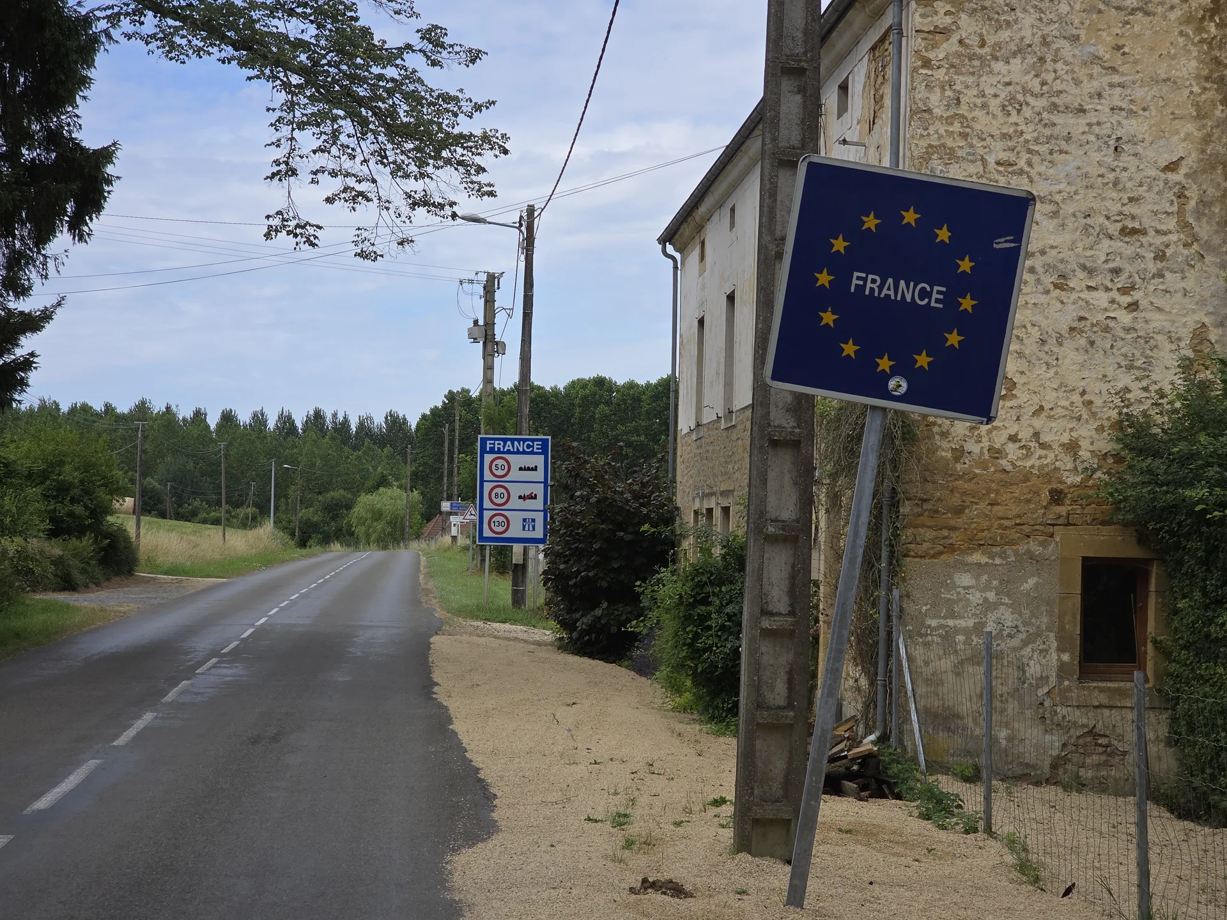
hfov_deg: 28.2
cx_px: 614
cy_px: 460
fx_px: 2446
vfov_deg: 21.3
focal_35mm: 69
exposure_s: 1/1718
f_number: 2.4
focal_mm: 7.9
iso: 50
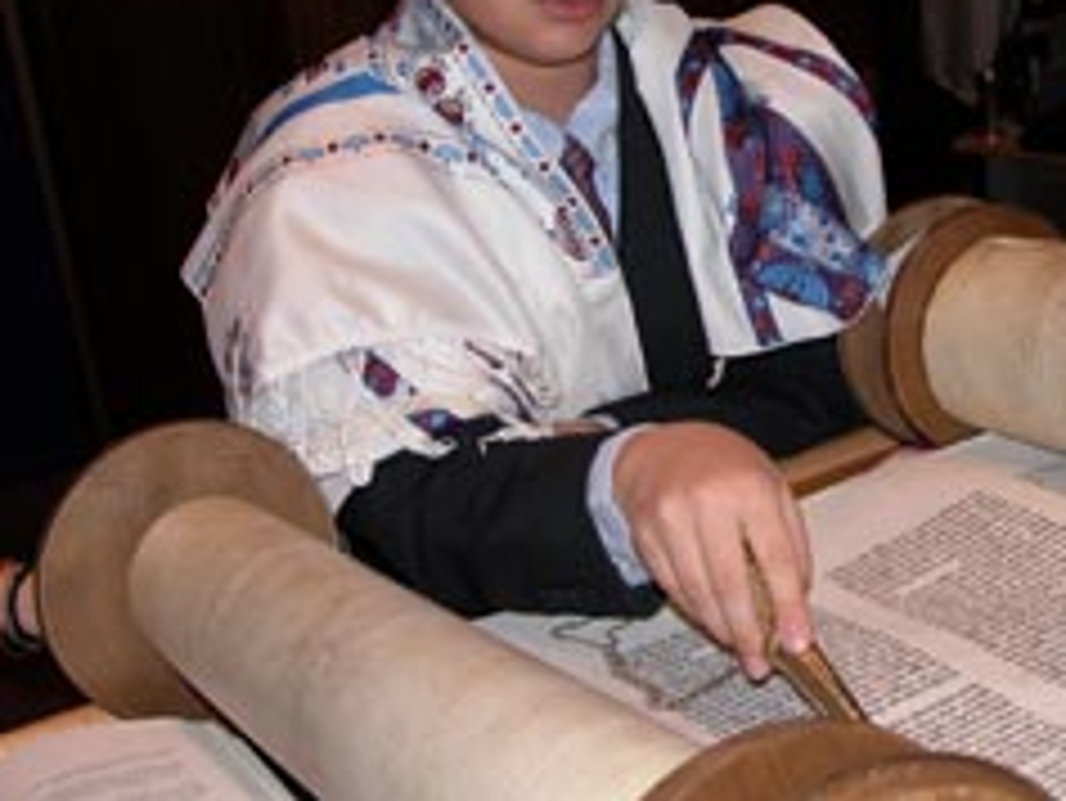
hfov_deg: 32.1
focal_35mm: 59
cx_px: 792
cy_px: 328
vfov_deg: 24.8
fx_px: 1818
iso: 100
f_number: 2.8
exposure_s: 1/60
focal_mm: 8.9
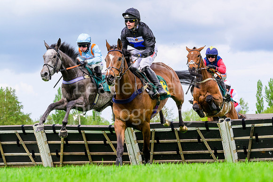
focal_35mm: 120
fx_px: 910
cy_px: 91
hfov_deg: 17.1
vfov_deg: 11.4
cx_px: 136
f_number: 9
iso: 800
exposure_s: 1/1250
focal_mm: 120
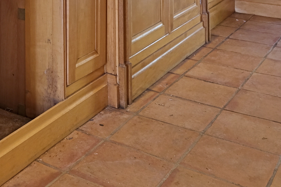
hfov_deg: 33.2
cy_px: -121
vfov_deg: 19.5
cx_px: 29
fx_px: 445
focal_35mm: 57
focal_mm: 10
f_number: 4
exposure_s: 1/30
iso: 320
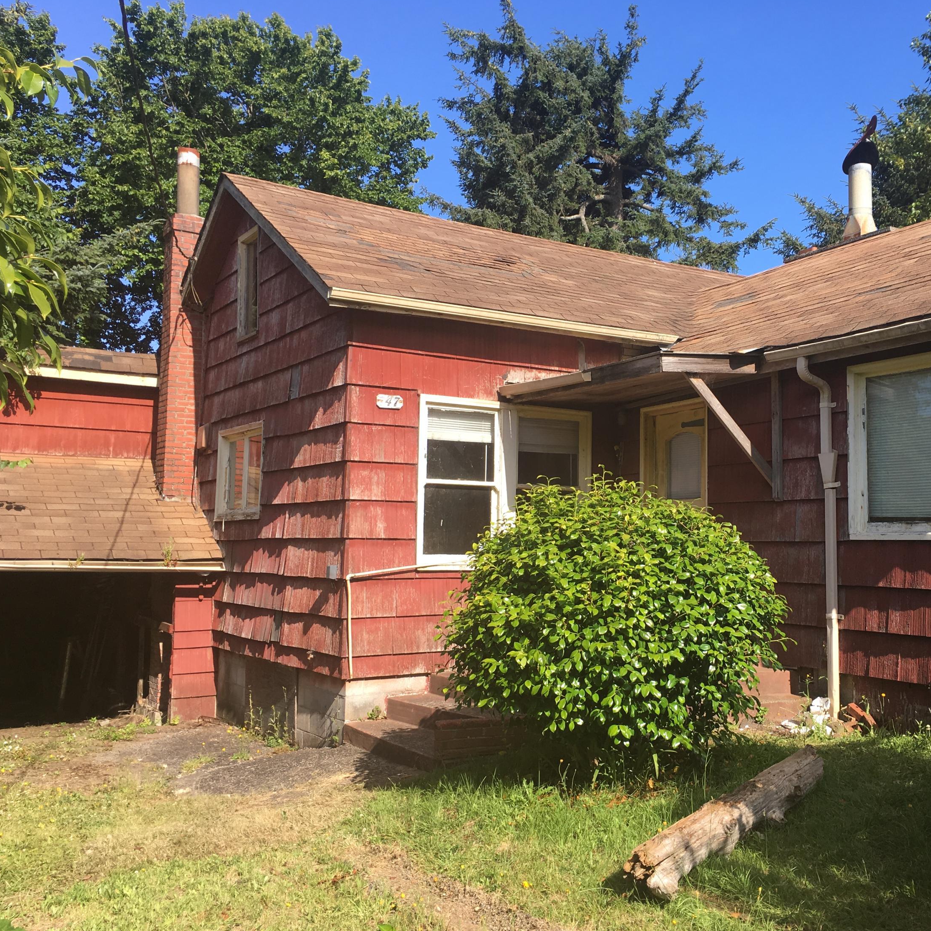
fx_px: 1065
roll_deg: -0.7
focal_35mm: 35
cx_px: 600
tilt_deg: +4.1
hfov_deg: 46.7
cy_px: 464
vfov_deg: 47.2
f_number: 2.2
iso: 25
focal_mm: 4.15
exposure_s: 1/732
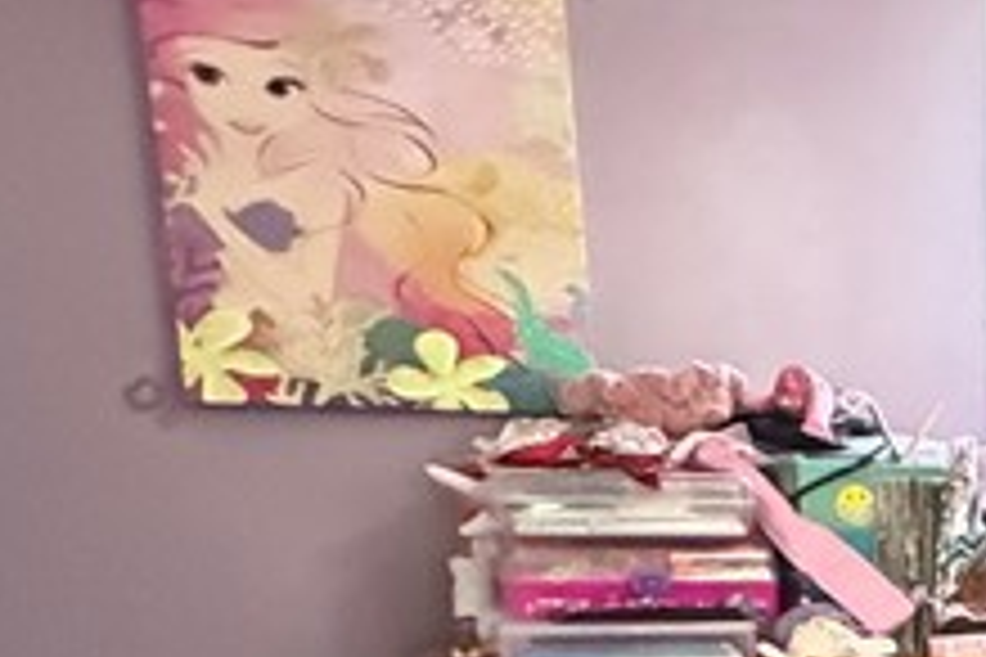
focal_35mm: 68
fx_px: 1862
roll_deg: -1.4
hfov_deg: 18.1
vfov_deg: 19.1
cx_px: 2044
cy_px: 752
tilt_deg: -7.3
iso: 1600
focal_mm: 2.22
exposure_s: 1/30
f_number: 2.2
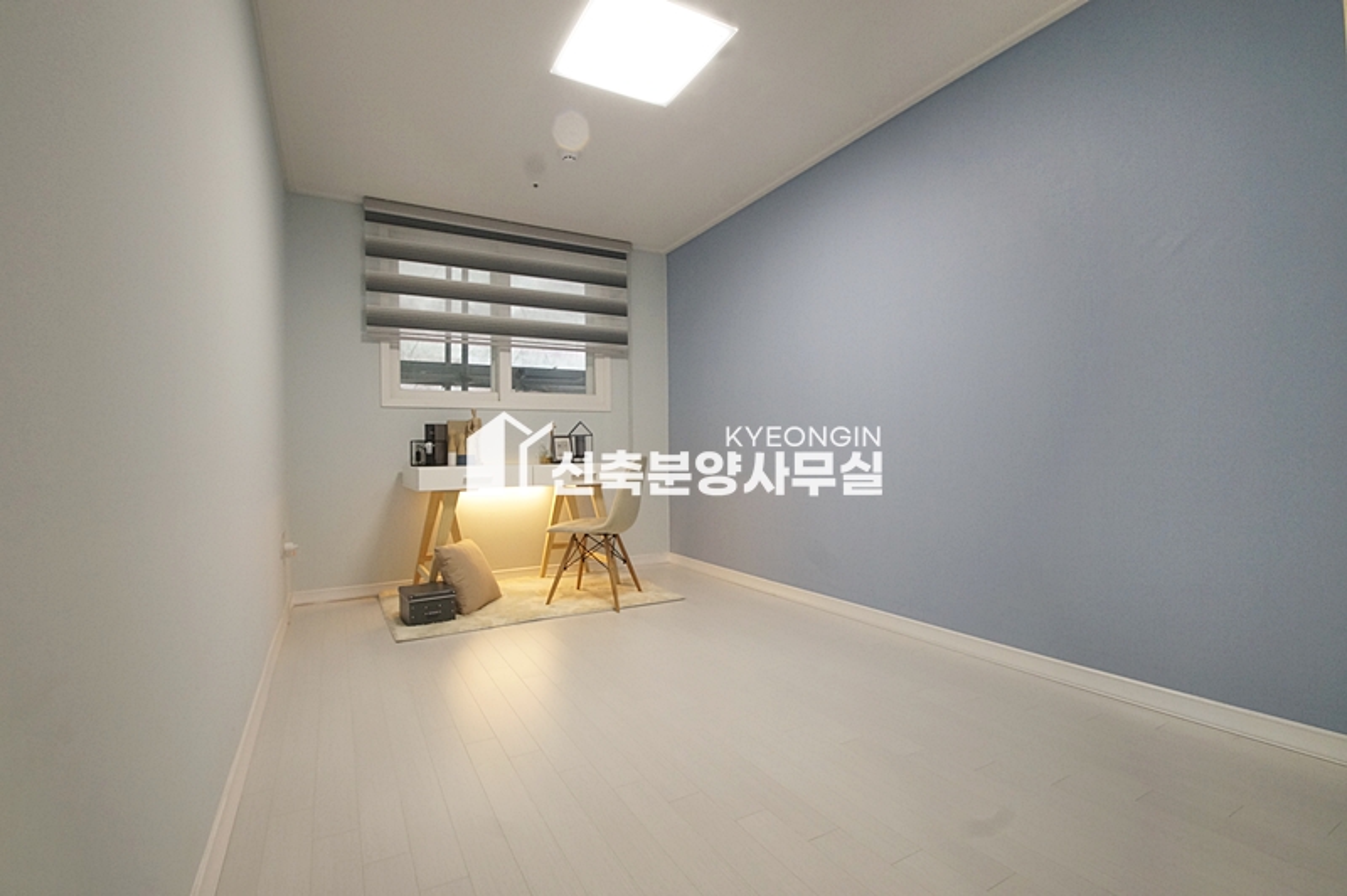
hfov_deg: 100.4
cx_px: 674
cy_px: 448
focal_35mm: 15
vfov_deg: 77.2
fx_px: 561
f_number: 9
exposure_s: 1/25
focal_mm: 10
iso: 800
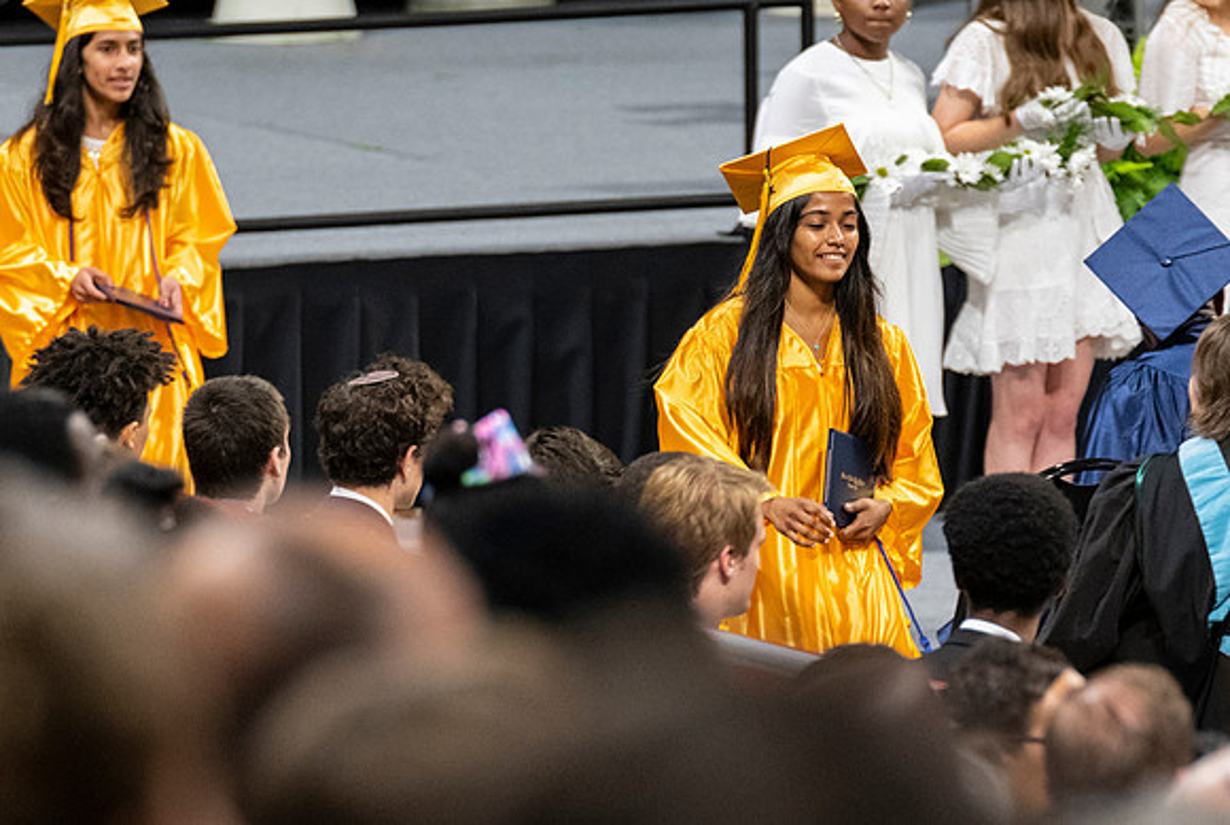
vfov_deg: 3.4
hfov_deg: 5.1
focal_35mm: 404
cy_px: 415
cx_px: 788
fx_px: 13827
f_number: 4
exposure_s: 1/200
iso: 2000
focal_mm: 200
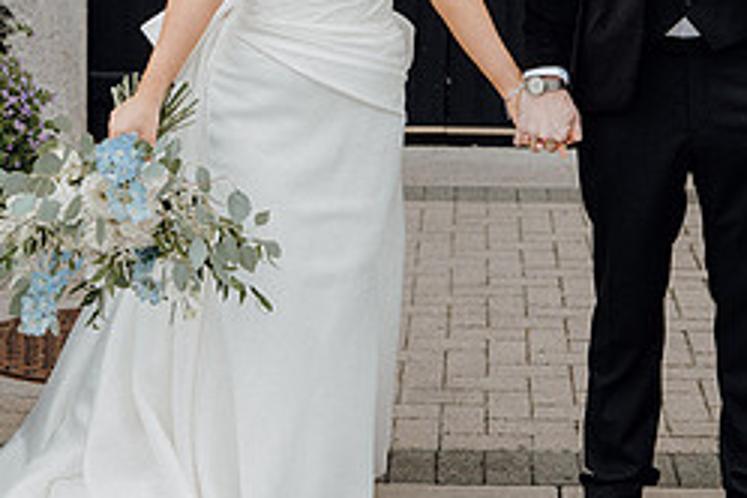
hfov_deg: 19.4
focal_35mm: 105
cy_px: -58
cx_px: 507
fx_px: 2179
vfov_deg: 12.8
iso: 250
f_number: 3.5
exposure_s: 1/250
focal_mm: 45
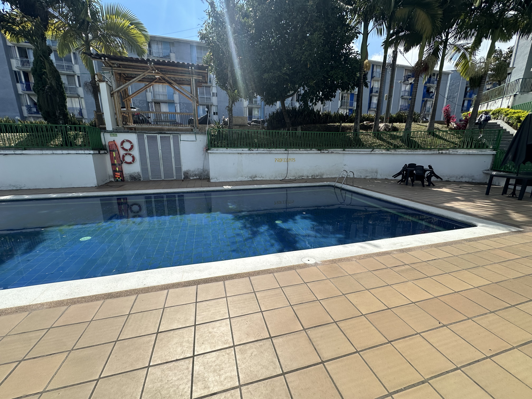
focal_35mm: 14
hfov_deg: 102.1
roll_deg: -0.7
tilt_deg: -12.9
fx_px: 215
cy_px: 200
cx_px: 266
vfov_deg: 85.7
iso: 50
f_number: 2.2
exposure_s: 1/2132
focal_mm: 2.22
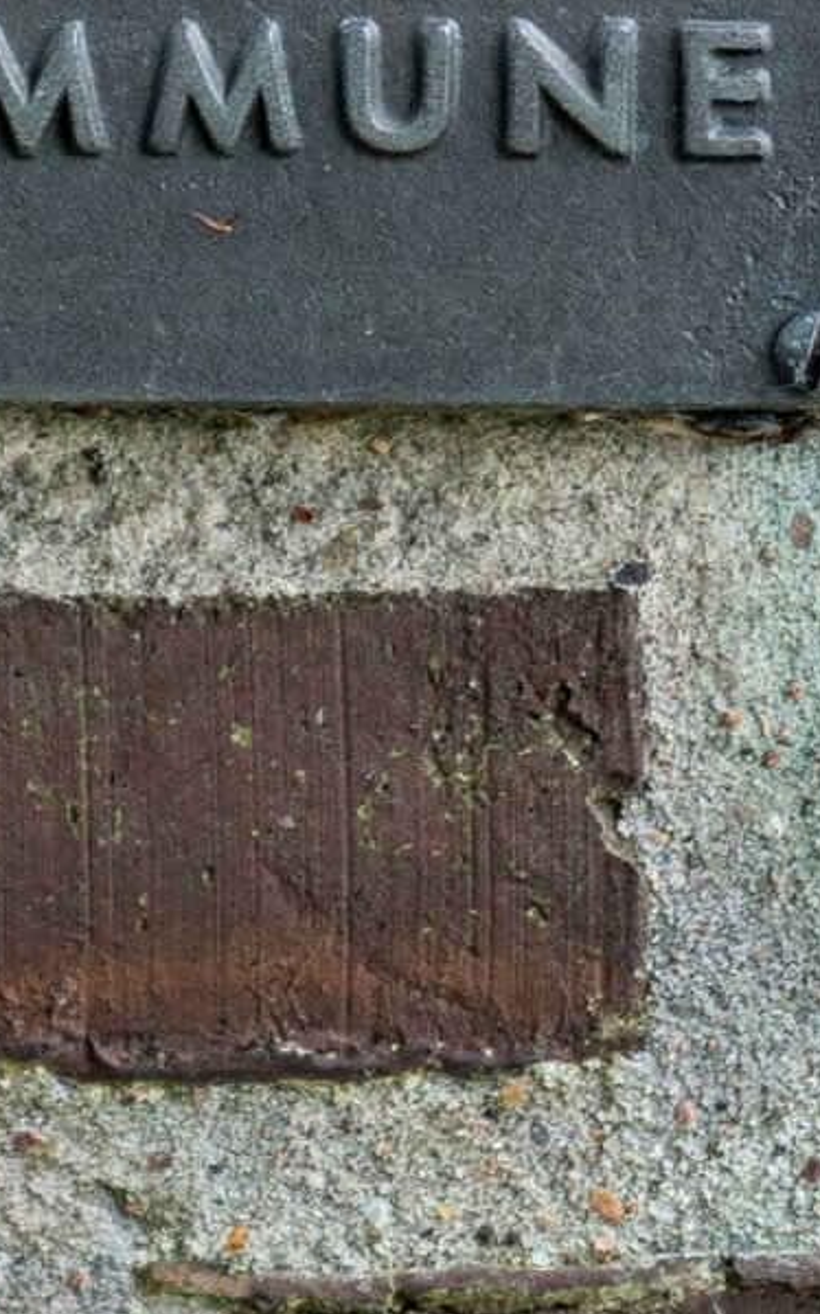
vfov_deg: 3.9
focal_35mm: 536
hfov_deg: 2.4
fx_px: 19179
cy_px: -546
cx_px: 173
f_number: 2.8
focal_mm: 70
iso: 100
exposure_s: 1/250
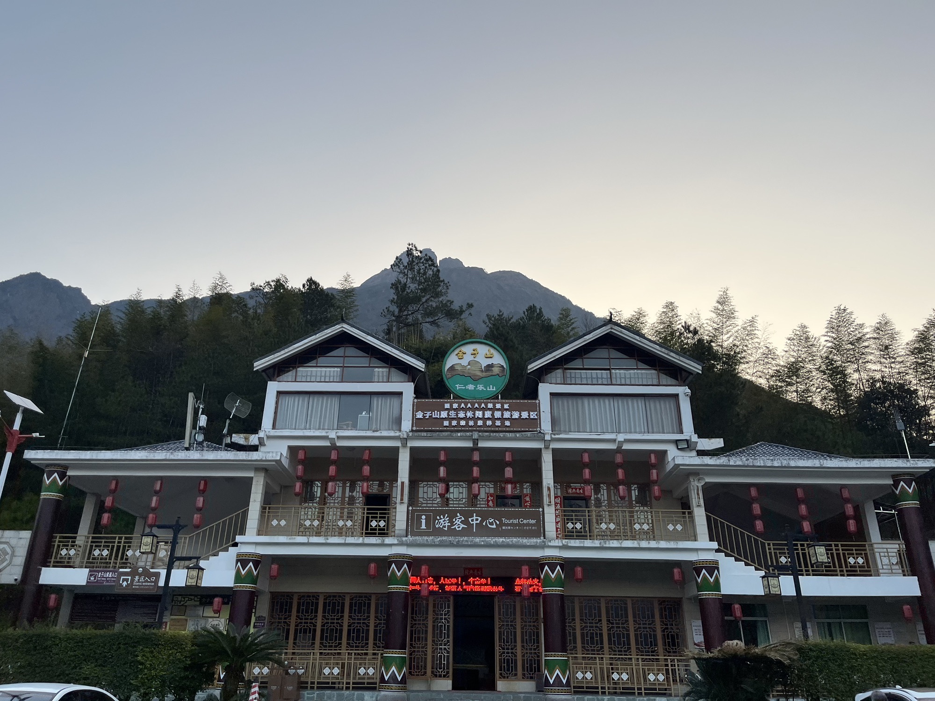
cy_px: 350
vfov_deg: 53.1
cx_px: 468
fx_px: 702
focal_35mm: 26
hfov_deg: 67.3
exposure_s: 1/833
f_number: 1.6
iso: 50
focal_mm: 5.1
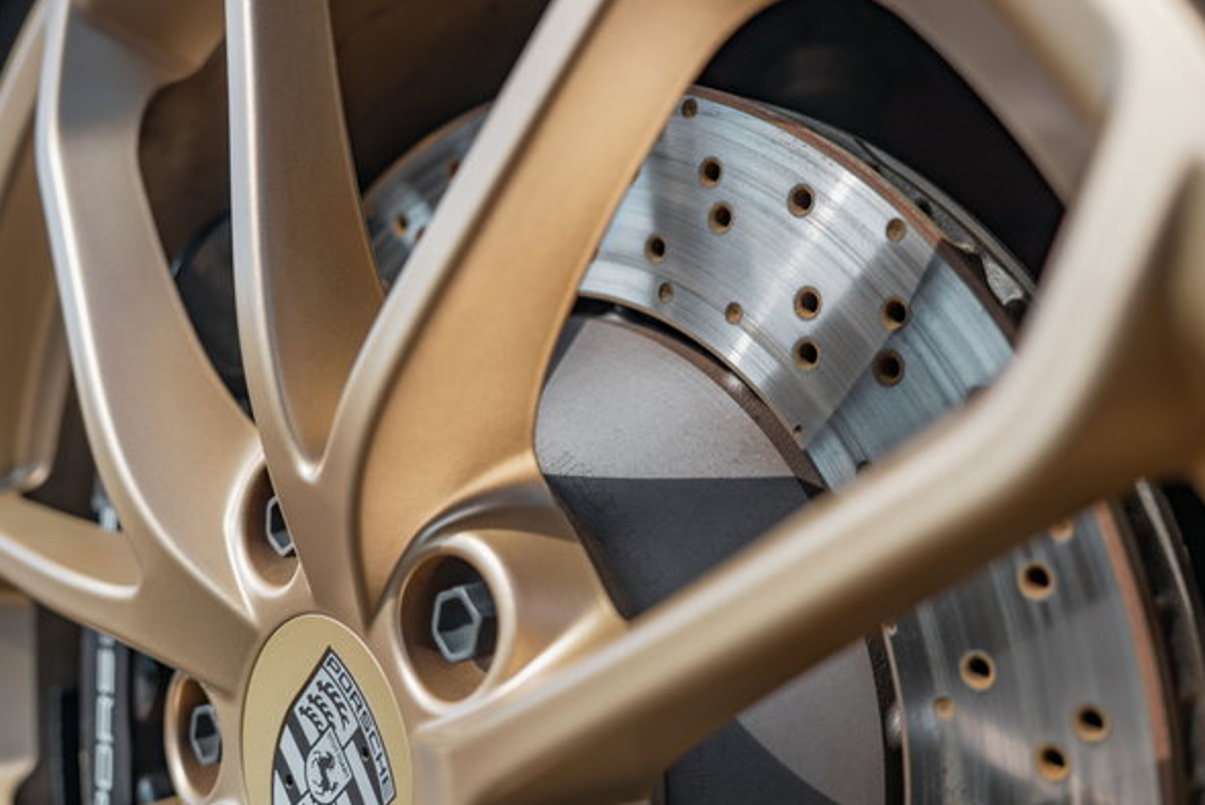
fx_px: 1306
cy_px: 329
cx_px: 659
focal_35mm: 39
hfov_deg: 49.5
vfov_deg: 34.2
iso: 100
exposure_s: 1/500
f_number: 2.8
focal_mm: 30
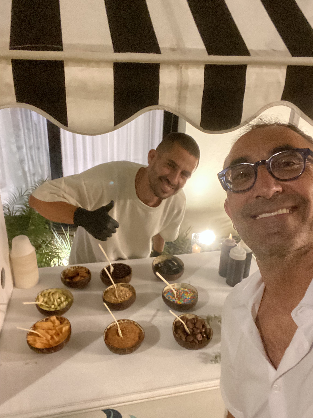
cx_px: 156
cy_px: 209
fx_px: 362
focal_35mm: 30
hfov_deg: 46.8
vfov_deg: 60.0
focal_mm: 2.71
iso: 640
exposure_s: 1/17
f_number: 2.2
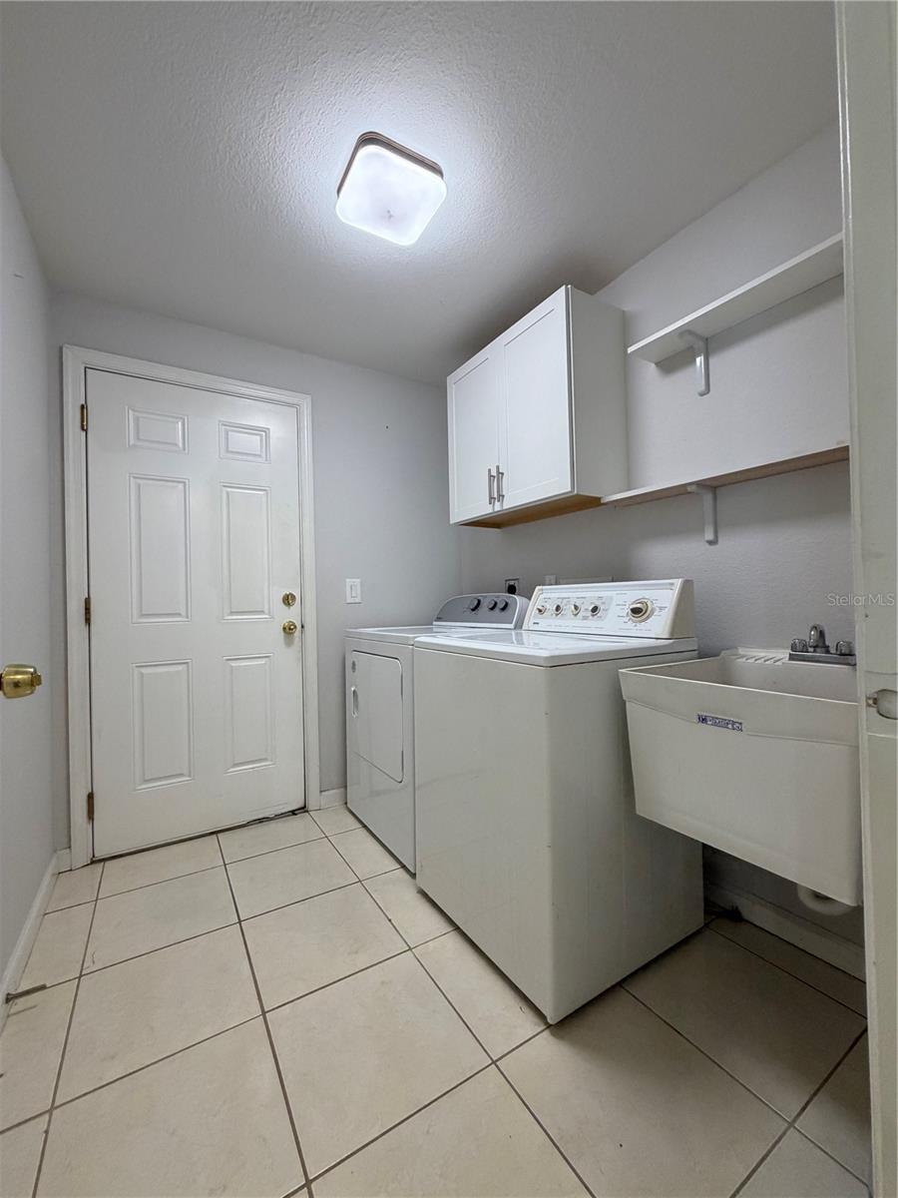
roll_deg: +1.5
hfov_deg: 85.7
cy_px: 599
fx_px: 484
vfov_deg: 102.1
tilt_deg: +0.7
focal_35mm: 14
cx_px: 449
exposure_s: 1/67
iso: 320
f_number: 2.2
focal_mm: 2.22
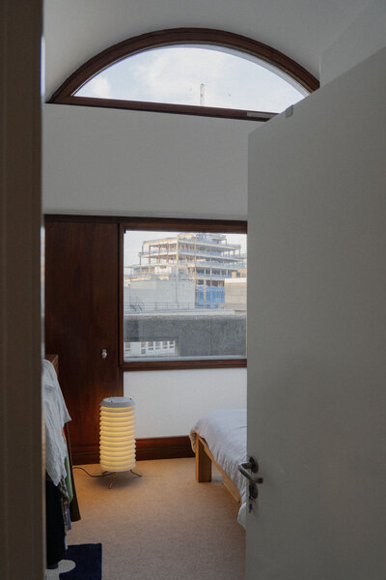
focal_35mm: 28
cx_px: 193
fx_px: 451
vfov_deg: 65.4
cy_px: 290
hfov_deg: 46.3
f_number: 4
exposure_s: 1/60
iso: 250
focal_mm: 18.7
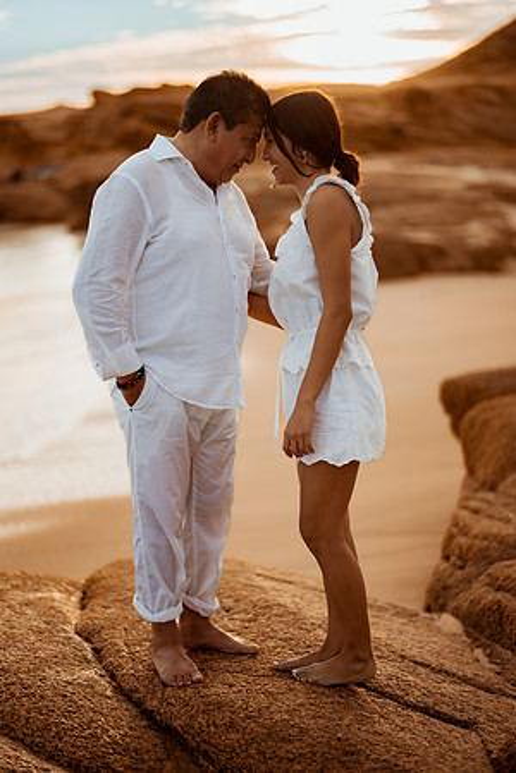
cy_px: 386
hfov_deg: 23.4
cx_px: 258
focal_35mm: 58
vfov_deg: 34.5
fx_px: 1247
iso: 80
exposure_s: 1/3200
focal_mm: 58
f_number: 1.4
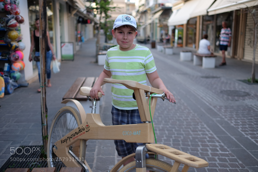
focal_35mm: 35
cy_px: 86
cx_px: 129
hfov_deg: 54.4
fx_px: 251
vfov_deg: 37.9
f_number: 1.4
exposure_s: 1/850
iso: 200
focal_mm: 23
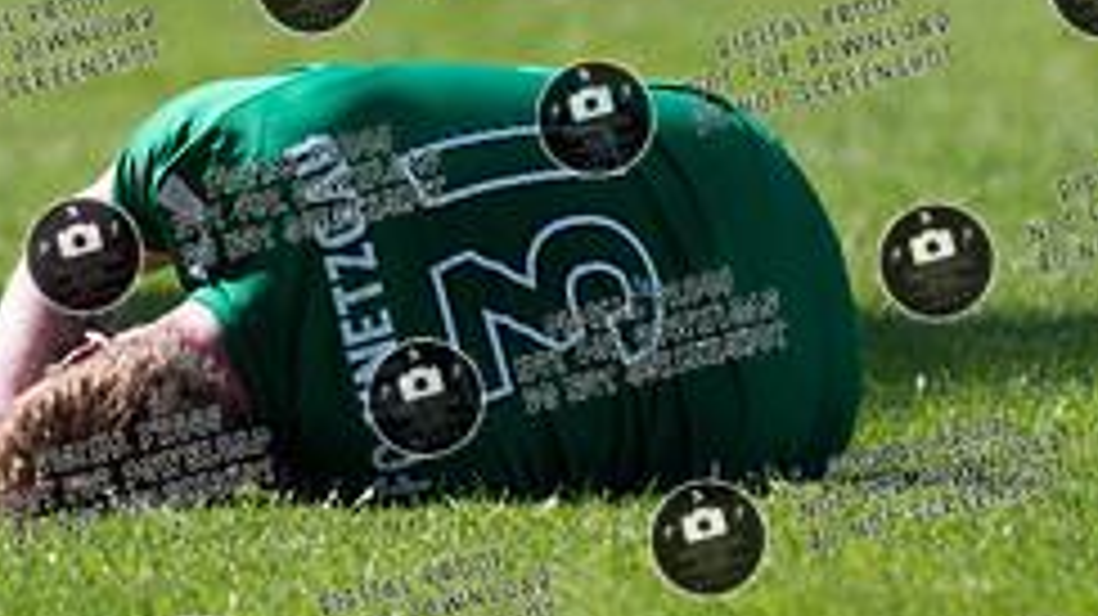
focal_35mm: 1638
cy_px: 225
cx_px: 548
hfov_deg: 1.3
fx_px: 47669
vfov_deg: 0.7
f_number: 5.6
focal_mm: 440
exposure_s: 1/1600
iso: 360
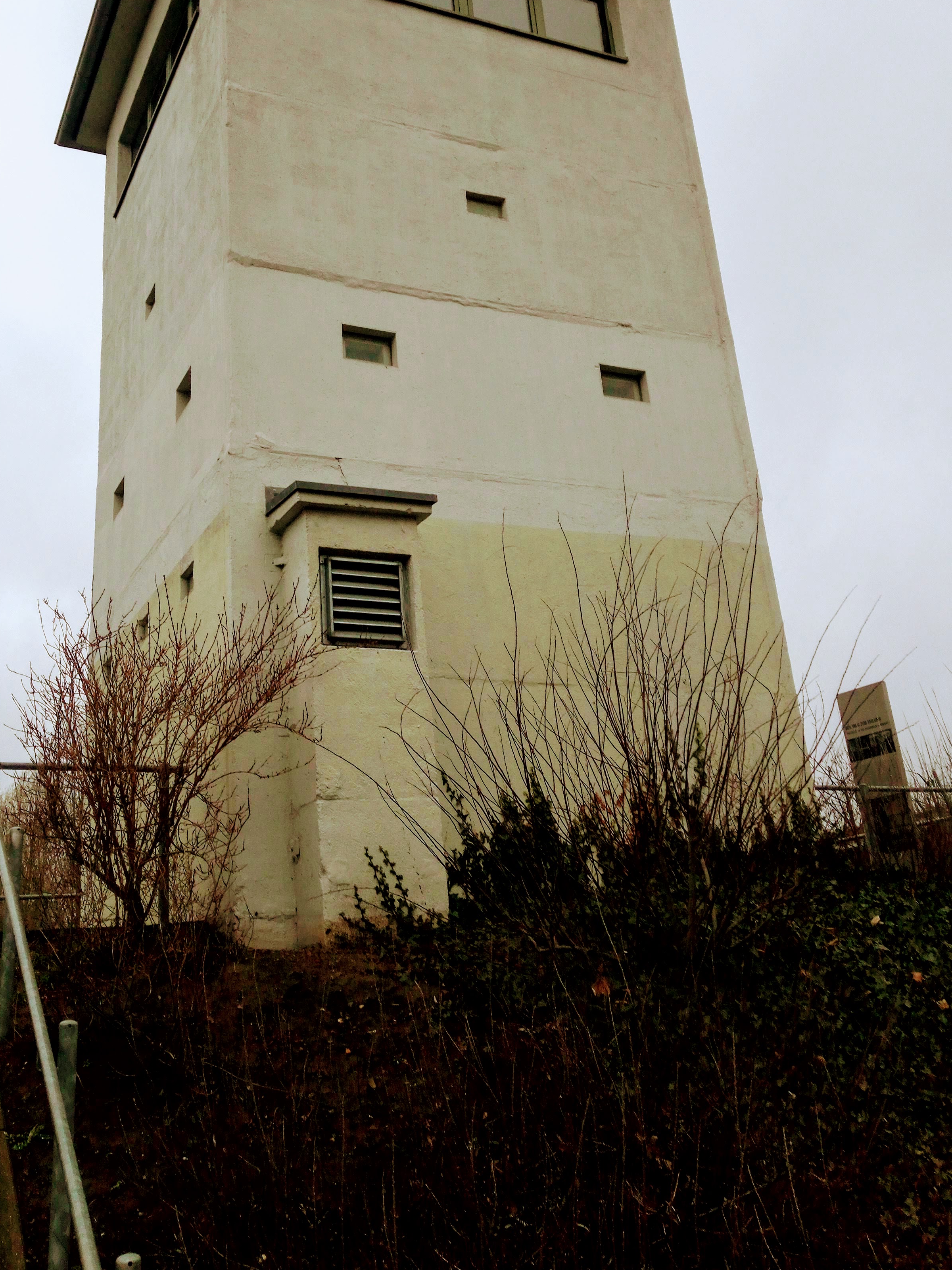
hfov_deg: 52.8
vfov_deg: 66.4
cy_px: 483
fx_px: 953
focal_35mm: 26
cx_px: 391
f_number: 2
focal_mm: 3.52
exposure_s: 1/100
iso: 134
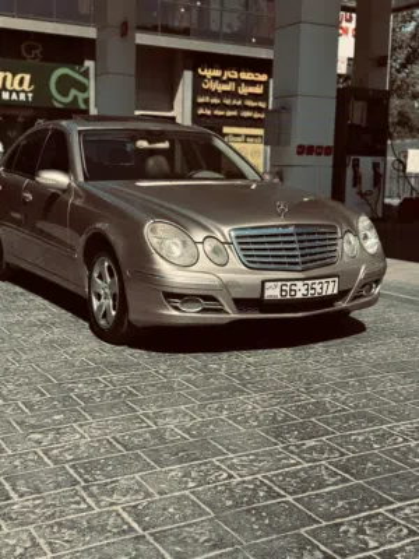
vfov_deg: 39.7
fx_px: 775
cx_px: 210
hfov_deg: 30.3
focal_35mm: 48
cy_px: 280
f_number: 1.78
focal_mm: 6.76
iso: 64
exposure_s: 1/4608
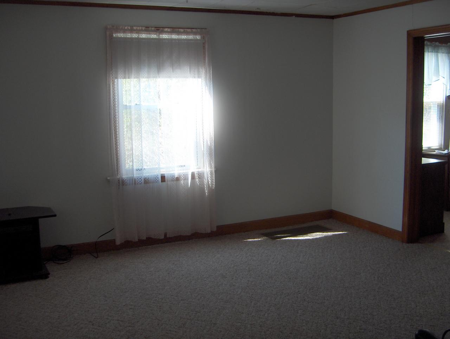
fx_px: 508
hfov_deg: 47.8
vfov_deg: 36.9
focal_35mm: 39
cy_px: 170
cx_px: 225
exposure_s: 1/61.3
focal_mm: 8
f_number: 2.8
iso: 200
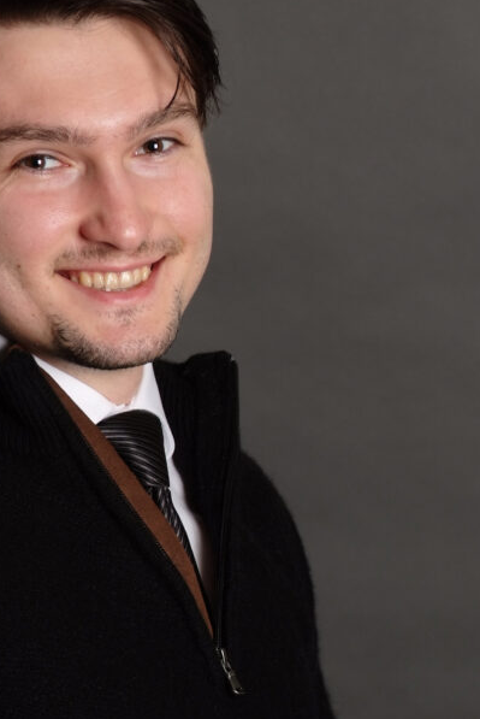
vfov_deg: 10.2
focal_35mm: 202
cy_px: 395
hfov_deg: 6.8
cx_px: 59
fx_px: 4033
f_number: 6.3
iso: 100
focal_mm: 70
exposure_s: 1/125
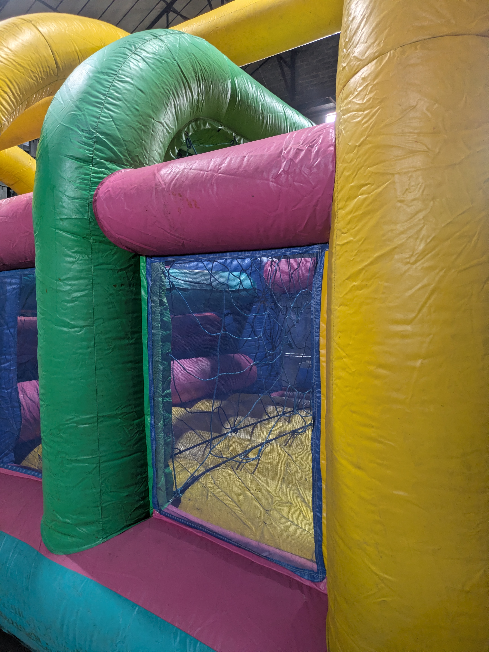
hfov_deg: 54.9
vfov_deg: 69.4
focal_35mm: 25
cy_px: 326
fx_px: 471
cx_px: 244
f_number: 1.89
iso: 231
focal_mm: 5.43
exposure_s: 1/50
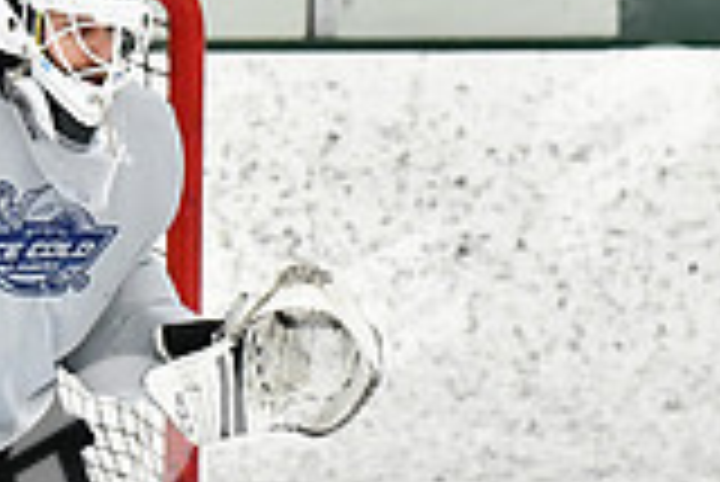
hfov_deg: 2.9
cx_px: 284
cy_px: 331
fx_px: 14112
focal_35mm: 705
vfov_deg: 2.0
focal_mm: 130
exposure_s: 1/1250
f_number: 2.8
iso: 5000
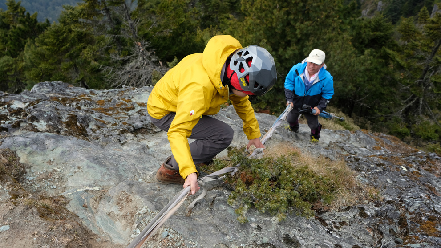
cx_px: 219
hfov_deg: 54.0
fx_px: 433
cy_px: 134
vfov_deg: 32.0
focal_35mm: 37
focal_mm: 23
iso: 400
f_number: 5.6
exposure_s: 1/850
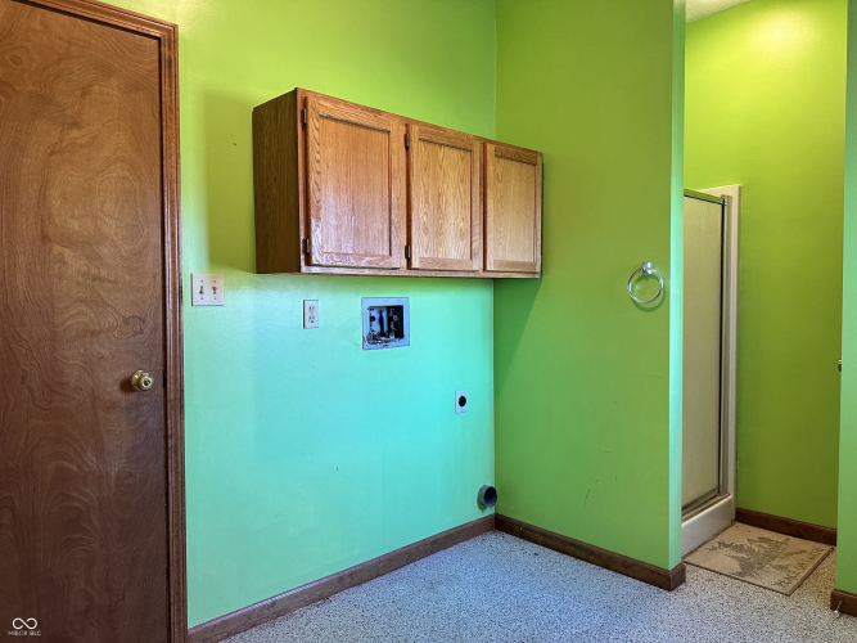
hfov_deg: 71.6
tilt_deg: -2.0
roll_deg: +0.1
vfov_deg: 56.8
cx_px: 428
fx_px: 594
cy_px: 322
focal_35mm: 24
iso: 250
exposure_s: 1/60
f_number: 1.78
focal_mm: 6.86
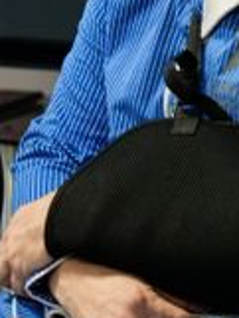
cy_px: 10
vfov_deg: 7.1
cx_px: -353
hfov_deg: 5.2
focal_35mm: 279
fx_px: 2565
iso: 2500
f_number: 2.8
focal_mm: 67
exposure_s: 1/200
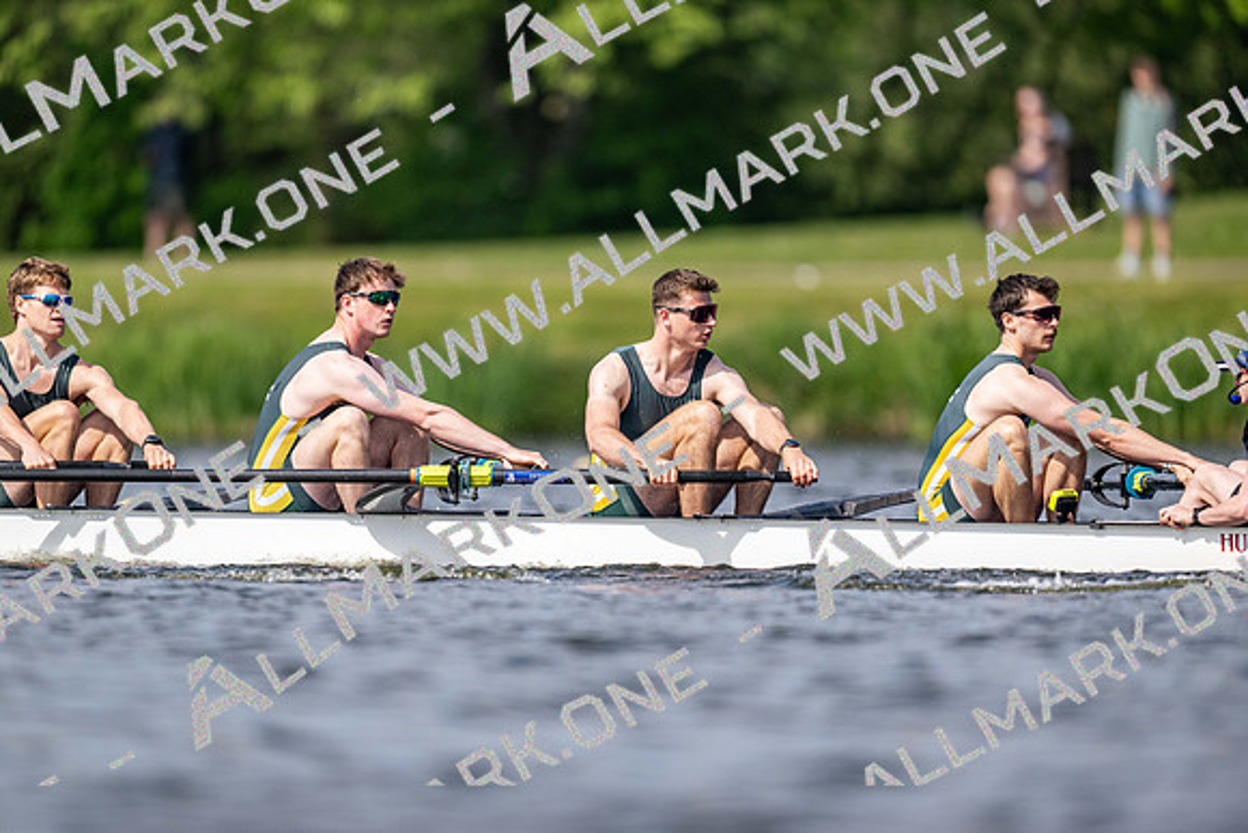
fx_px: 20804
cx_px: 624
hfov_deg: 3.4
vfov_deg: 2.3
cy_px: 416
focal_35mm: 600
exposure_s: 1/2500
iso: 280
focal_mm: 600
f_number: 4
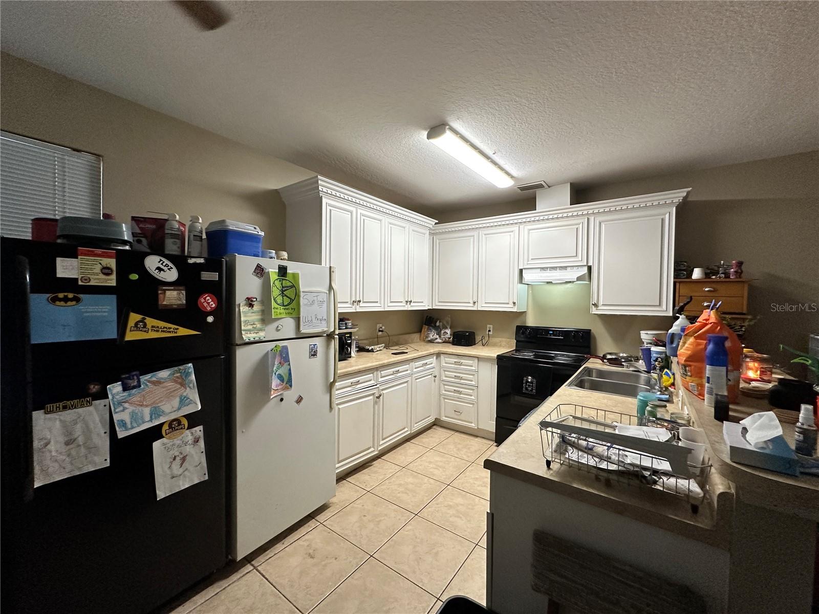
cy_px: 307
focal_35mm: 14
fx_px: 331
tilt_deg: -0.8
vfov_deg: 85.7
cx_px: 410
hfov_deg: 102.1
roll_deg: -0.6
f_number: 2.2
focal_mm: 2.22
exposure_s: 1/120
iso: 250
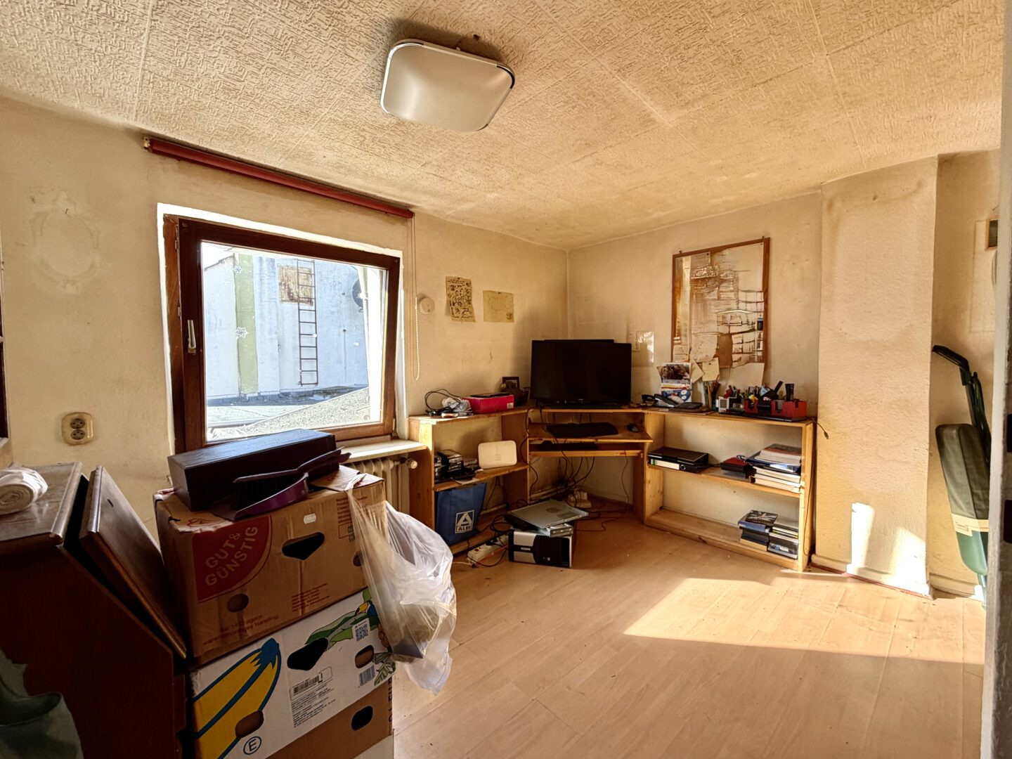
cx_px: 506
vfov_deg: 85.7
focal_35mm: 14
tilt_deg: -2.8
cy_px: 380
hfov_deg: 102.1
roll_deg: +1.8
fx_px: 409
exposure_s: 1/121
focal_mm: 2.22
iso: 50
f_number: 2.2
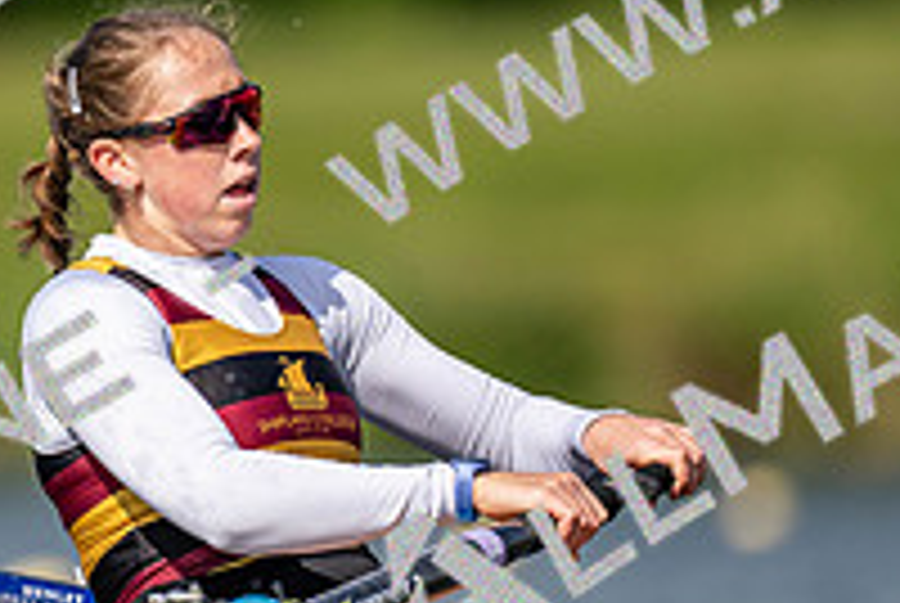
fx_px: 43489
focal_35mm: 1737
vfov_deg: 0.8
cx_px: 0
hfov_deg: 1.2
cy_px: 299
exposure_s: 1/2500
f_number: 4
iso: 220
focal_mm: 600
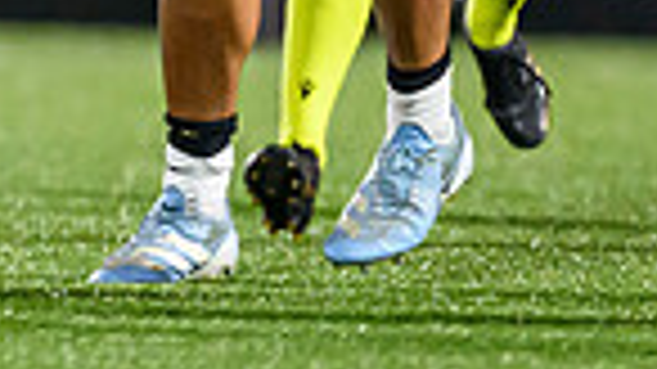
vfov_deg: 0.5
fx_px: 43746
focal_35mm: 2512
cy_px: -276
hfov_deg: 0.9
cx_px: -750
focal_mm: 400
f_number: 2.8
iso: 5000
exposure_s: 1/1250
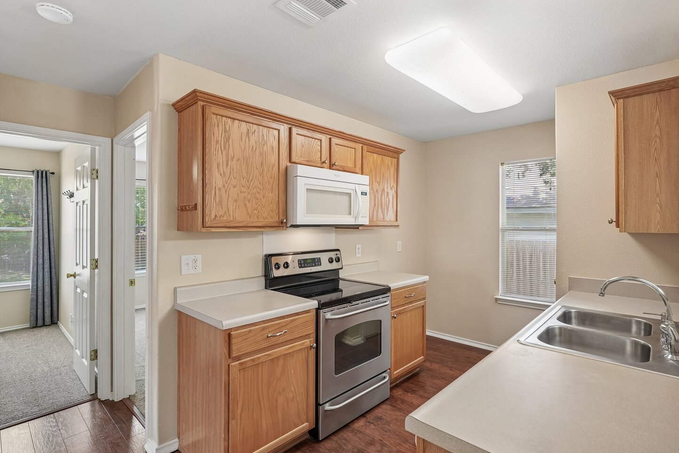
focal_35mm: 19
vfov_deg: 65.8
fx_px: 350
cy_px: 221
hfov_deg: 88.1
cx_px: 366
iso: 400
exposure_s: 1/20
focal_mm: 16.5
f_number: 8
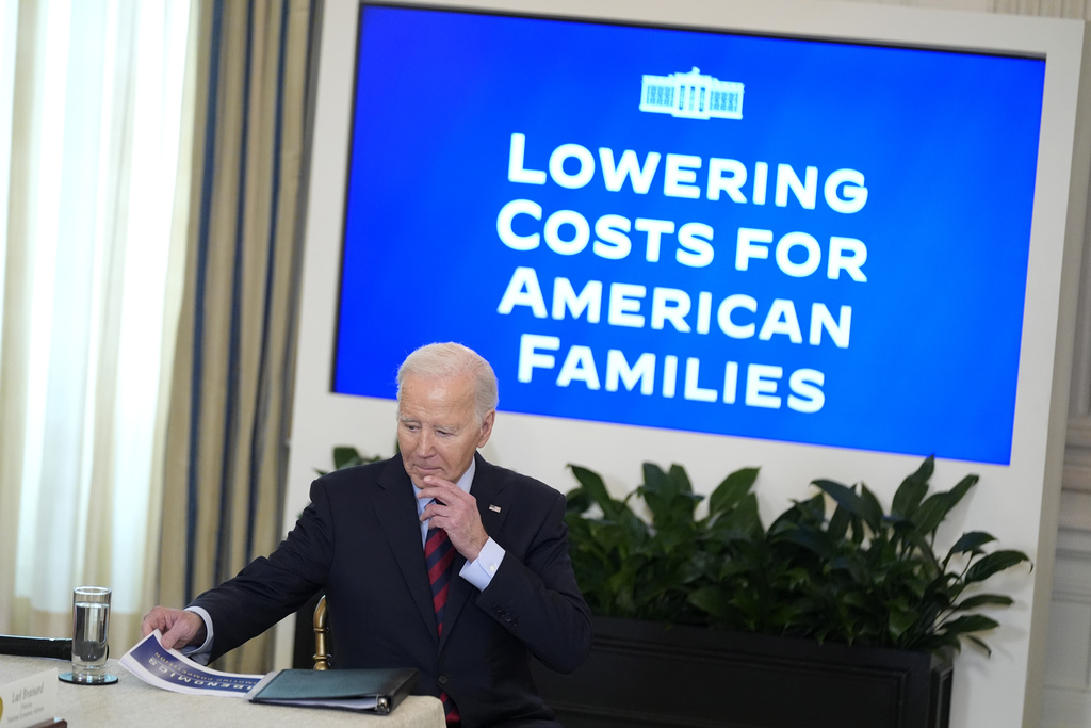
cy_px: 364
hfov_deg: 13.3
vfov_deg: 8.9
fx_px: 4667
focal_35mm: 154
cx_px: 546
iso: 3200
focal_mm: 154
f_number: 2.8
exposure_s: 1/250
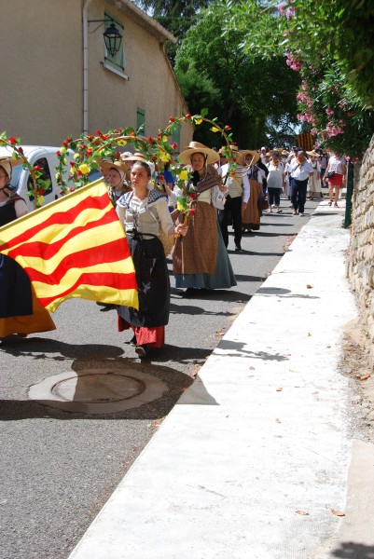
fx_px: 747
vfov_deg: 41.1
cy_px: 280
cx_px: 187
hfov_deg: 28.1
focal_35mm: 48
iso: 100
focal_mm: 32
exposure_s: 1/250
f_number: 8
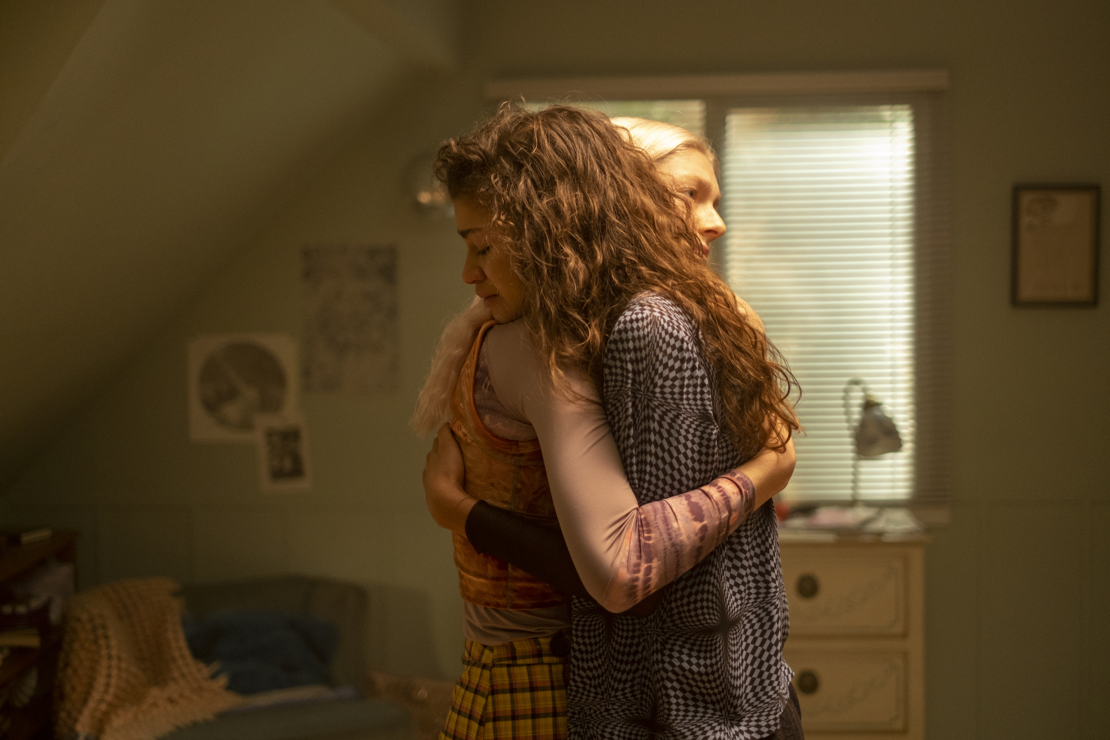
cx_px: 555
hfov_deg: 37.5
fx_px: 1634
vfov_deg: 25.5
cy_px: 370
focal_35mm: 53
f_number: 1.4
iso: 1250
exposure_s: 1/125
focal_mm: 35
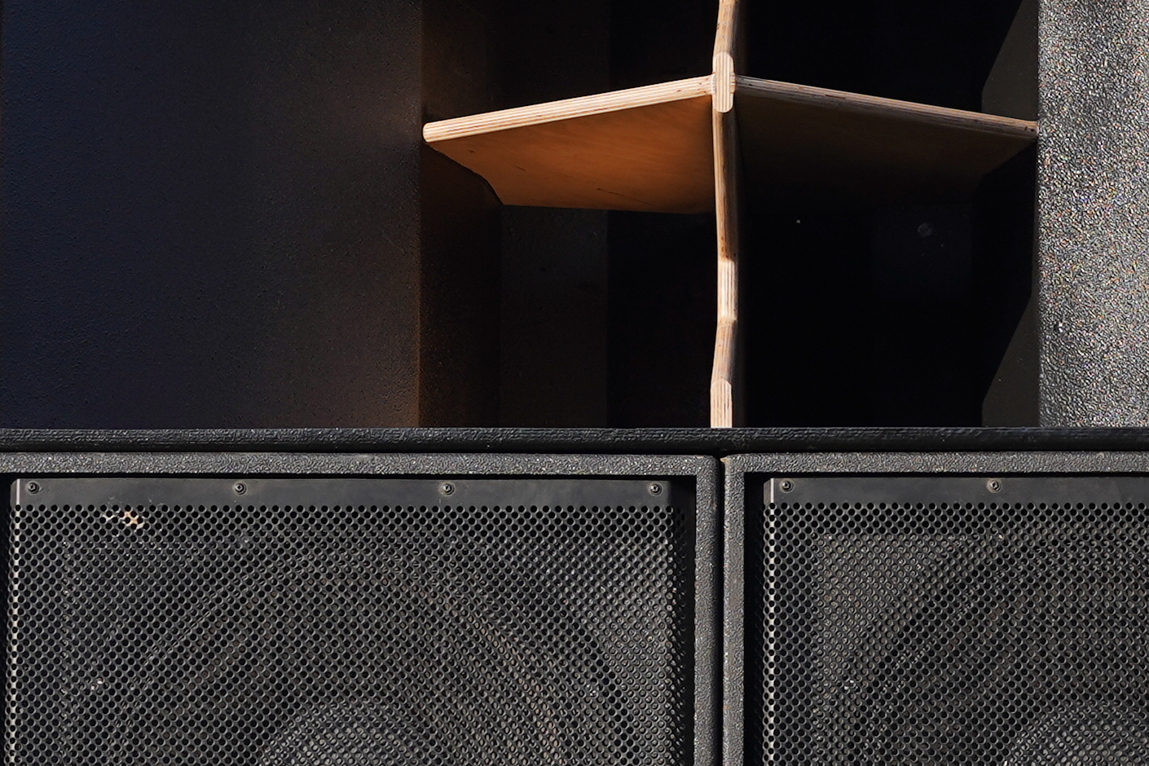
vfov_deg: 5.9
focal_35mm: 234
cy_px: 266
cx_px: 847
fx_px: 7468
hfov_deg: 8.8
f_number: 5
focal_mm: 55
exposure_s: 1/400
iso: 100
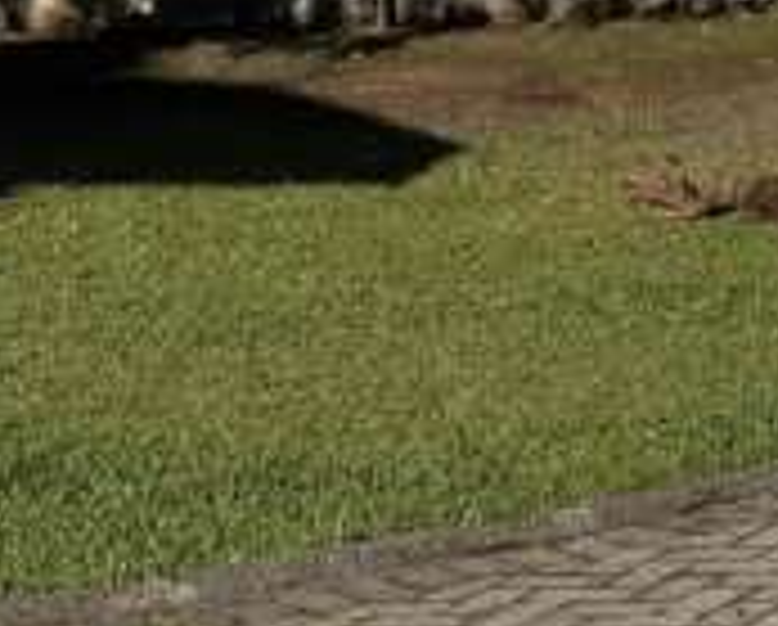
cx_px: 2087
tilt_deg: +6.6
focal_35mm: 146
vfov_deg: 9.9
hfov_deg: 10.5
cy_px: -567
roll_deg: +0.1
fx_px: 3367
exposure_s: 1/9091
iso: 100
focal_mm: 6.76
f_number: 1.78
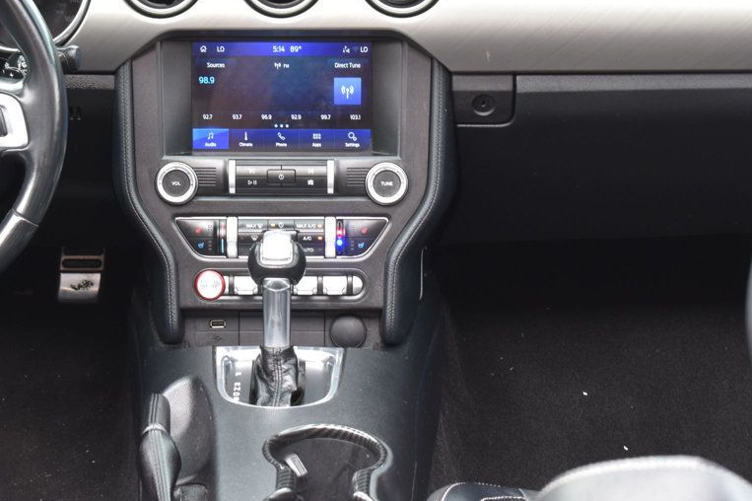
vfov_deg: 12.4
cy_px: 181
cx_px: 276
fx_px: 2311
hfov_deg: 18.5
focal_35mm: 111
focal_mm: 55
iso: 400
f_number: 7.1
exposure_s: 1/25
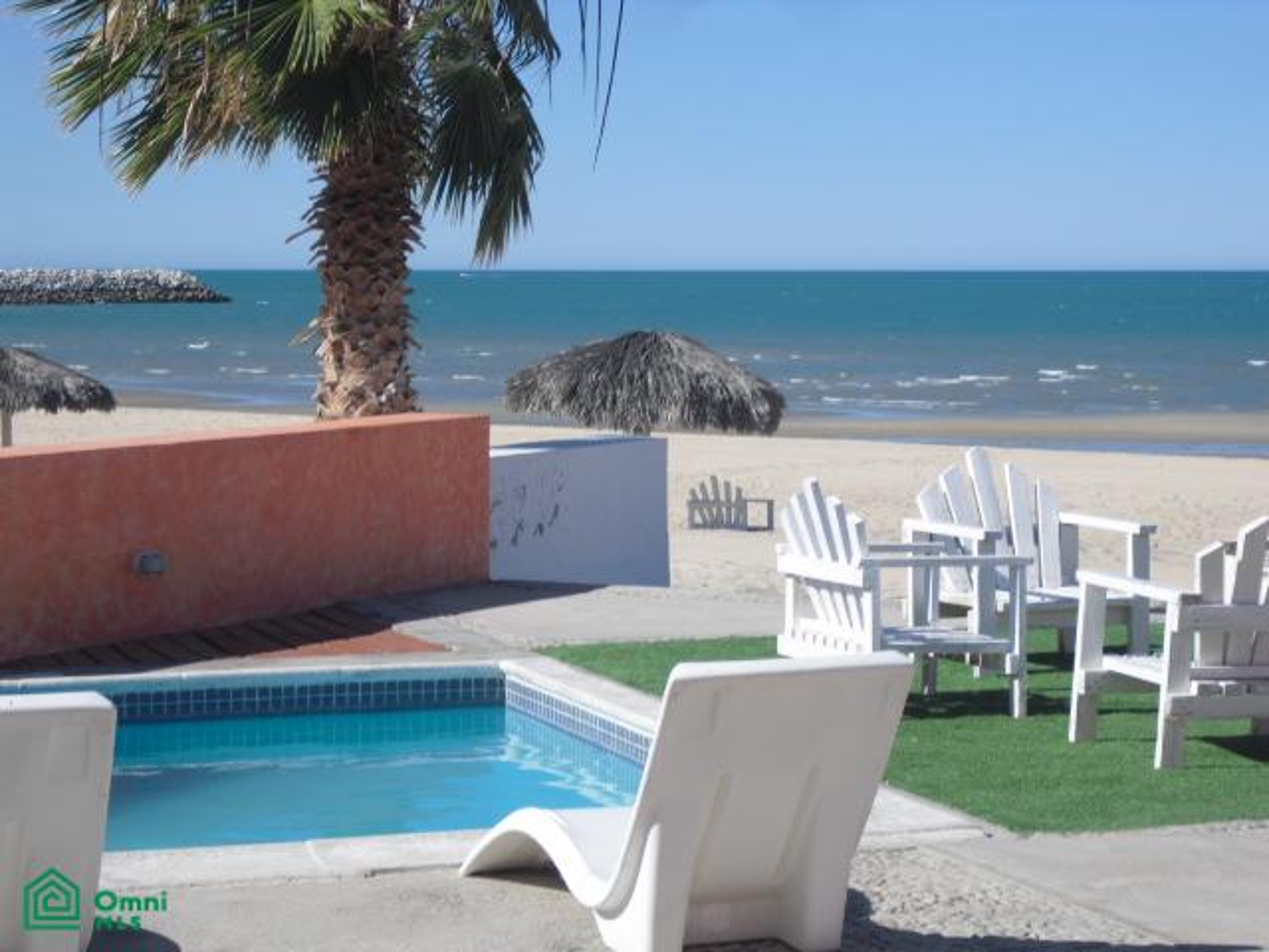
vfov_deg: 16.6
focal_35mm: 89
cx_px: 634
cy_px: 476
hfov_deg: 22.0
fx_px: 3263
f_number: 12.8
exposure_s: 1/80
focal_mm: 15.7
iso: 64
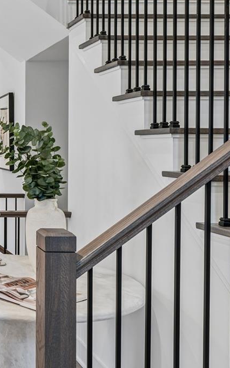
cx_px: -109
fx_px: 492
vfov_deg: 40.9
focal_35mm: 49
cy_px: 150
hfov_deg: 22.1
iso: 100
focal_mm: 16
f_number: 11
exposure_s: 1
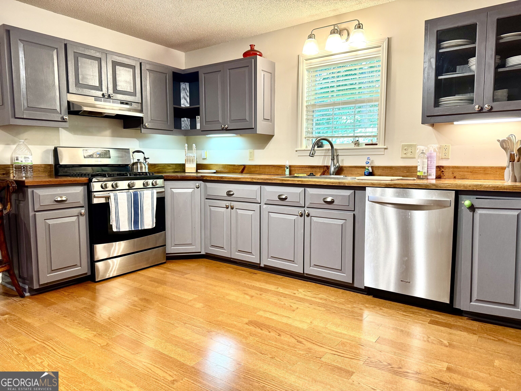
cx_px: 260
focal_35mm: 24
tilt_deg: -5.1
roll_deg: -1.7
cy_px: 196
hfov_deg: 71.6
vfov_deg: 56.8
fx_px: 361
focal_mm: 6.76
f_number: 1.78
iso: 200
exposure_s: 1/60
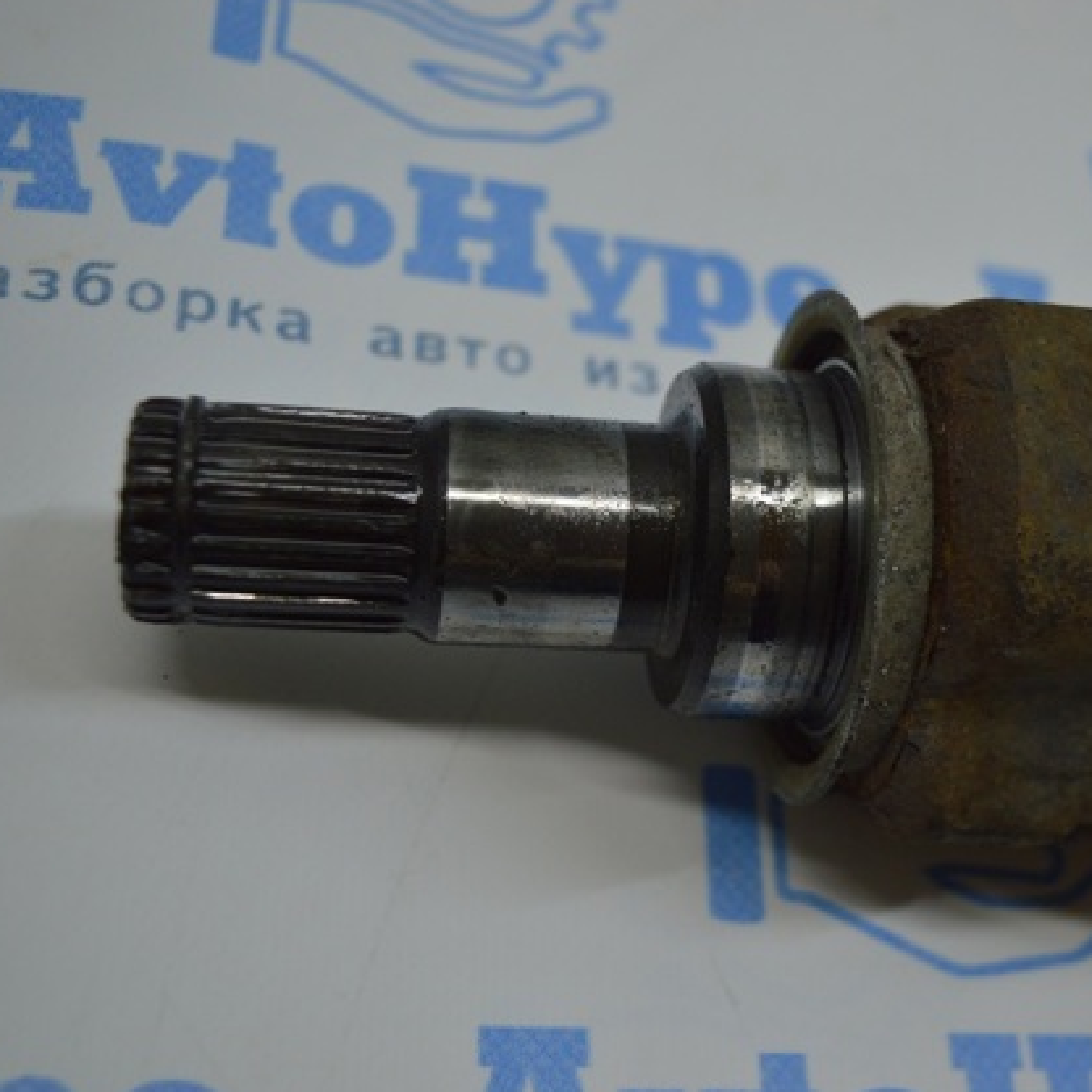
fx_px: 1677
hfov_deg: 35.7
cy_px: 545
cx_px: 722
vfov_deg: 36.1
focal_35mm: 47
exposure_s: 1/200
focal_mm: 24
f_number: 4
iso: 400
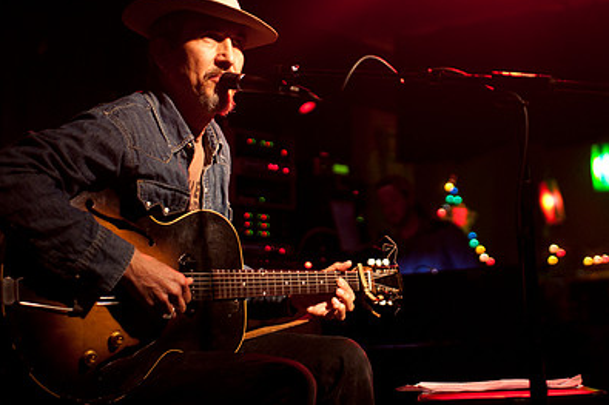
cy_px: 166
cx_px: 347
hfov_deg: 30.5
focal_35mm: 66
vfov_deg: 20.6
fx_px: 1116
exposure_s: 1/80
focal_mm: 30
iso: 1000
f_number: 1.6
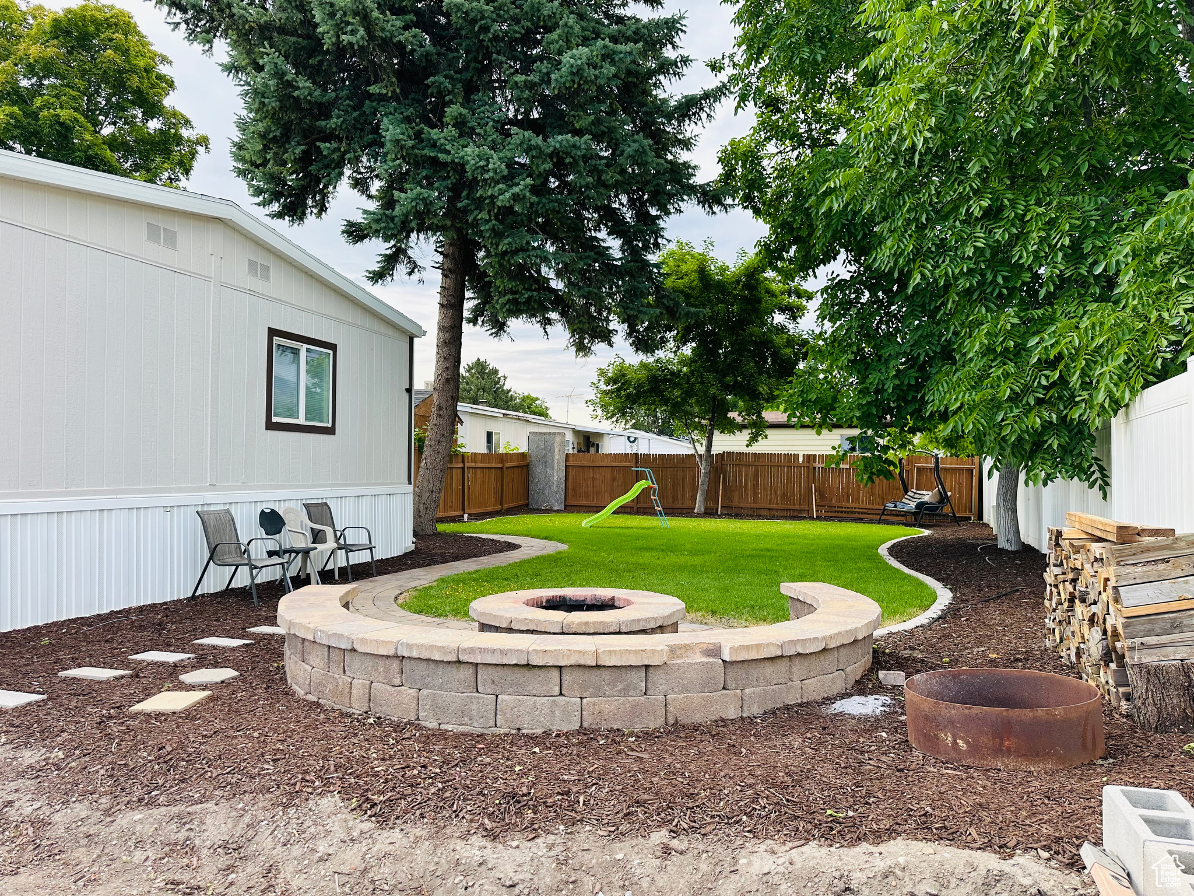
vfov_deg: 56.8
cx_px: 597
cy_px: 448
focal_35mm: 24
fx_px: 828
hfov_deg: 71.6
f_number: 1.78
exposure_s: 1/850
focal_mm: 6.86
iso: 80
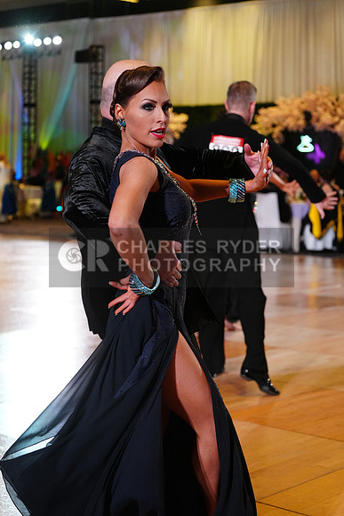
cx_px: 172
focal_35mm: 70
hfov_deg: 19.5
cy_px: 258
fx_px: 1003
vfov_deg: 28.8
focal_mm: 70
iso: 2500
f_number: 4
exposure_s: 1/400
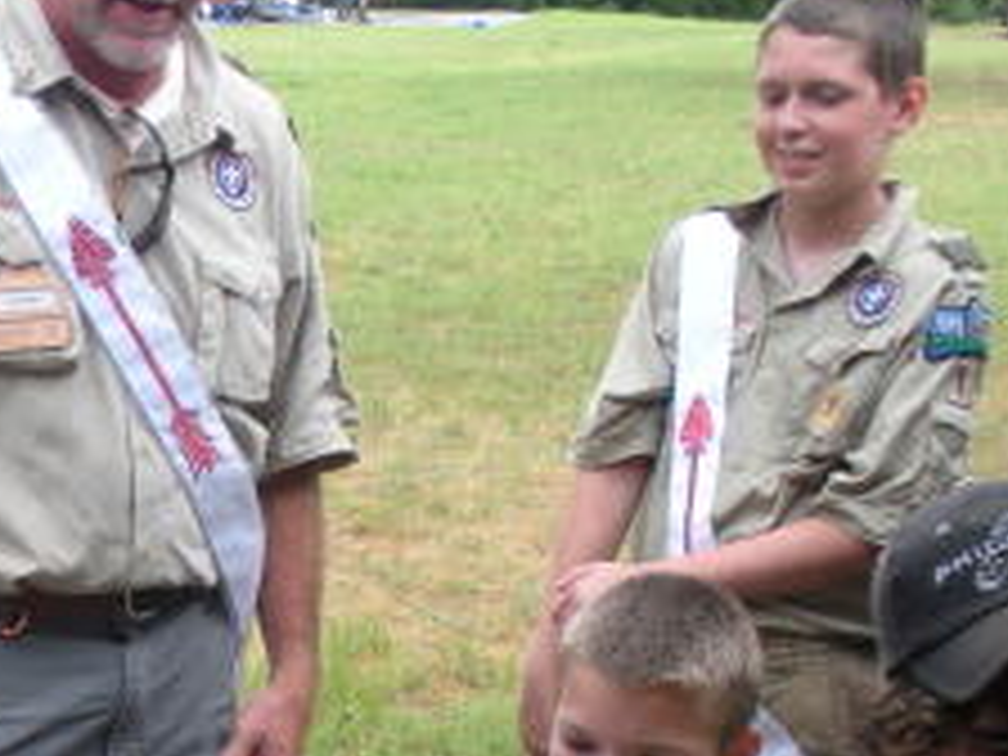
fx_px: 2999
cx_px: -72
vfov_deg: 14.1
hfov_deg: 18.4
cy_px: 760
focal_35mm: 103
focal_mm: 6.3
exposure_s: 1/76.1
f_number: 3.5
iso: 114
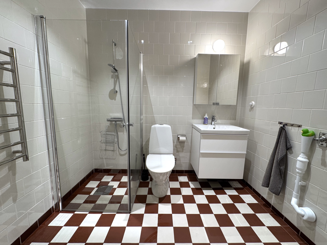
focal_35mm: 14
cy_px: 122
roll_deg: -0.5
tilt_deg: -8.0
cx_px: 164
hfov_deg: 102.1
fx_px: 132
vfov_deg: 85.7
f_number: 2.2
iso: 160
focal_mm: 2.22
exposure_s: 1/50
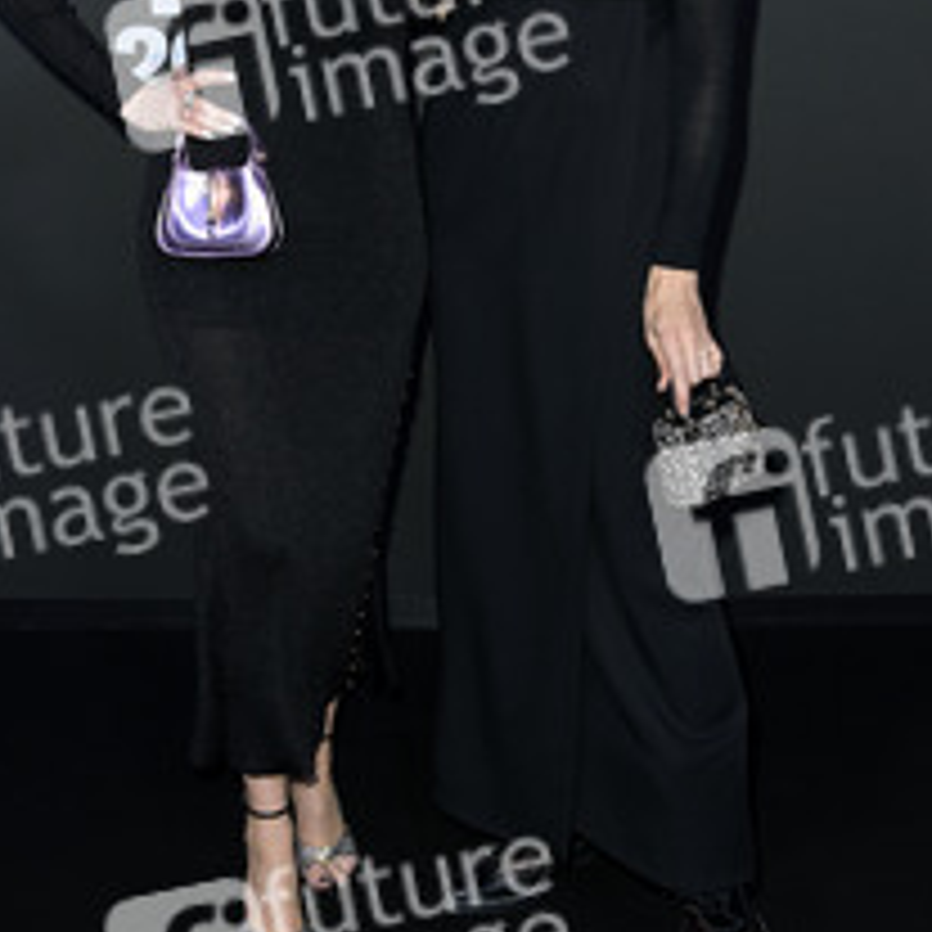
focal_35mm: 59
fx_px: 1797
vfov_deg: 28.8
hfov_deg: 29.1
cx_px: 468
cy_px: 270
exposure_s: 1/250
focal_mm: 36
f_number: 5.6
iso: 1000
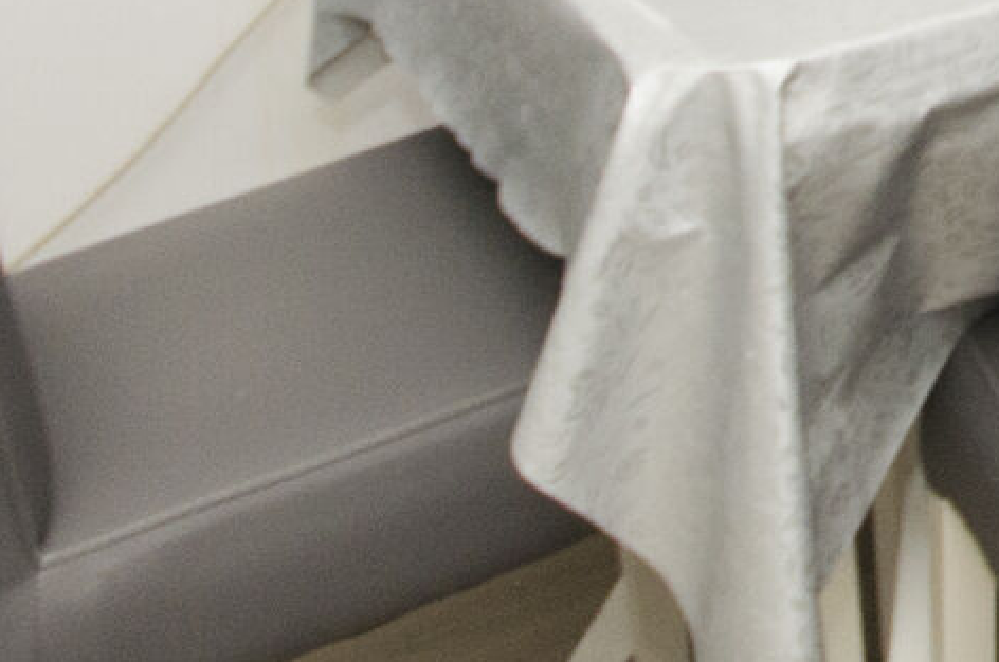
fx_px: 2466
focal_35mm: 89
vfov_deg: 12.1
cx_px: 1841
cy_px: -942
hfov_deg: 17.9
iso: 500
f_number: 8
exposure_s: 1/200
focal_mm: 10
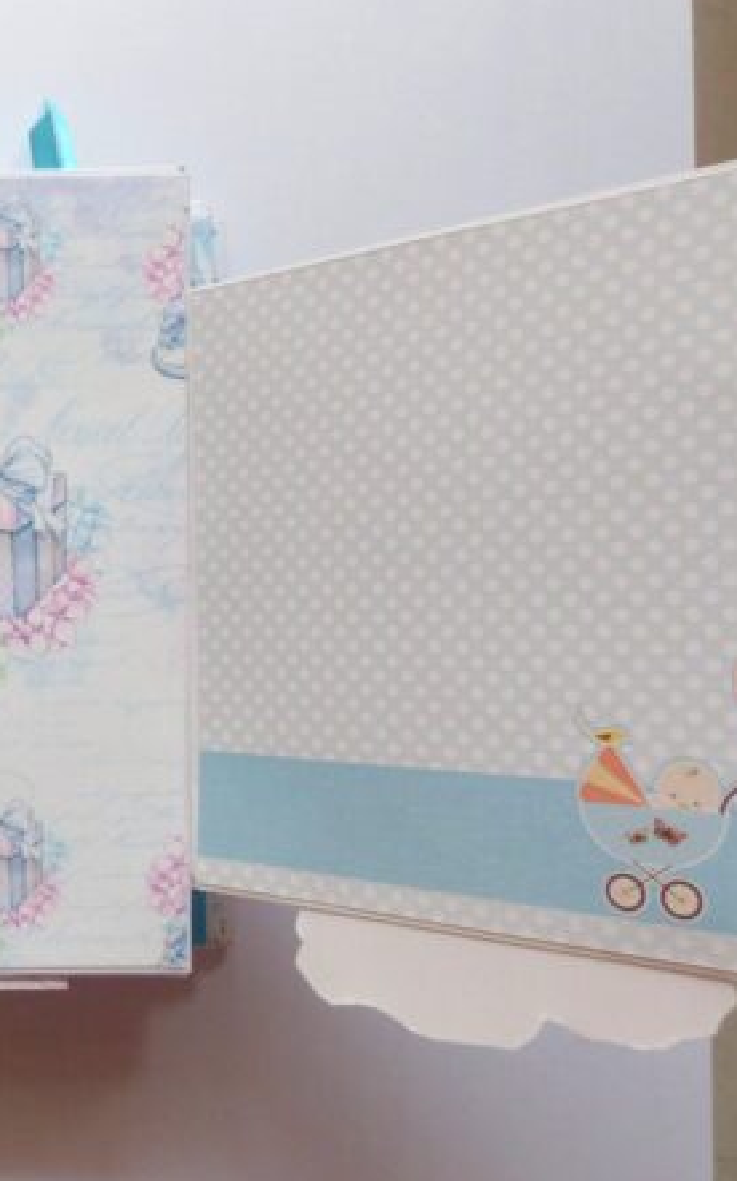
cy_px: 588
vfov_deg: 54.0
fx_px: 1158
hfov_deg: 33.4
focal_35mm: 36
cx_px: 67
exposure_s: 1/60
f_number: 5
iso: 200
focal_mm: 4.5
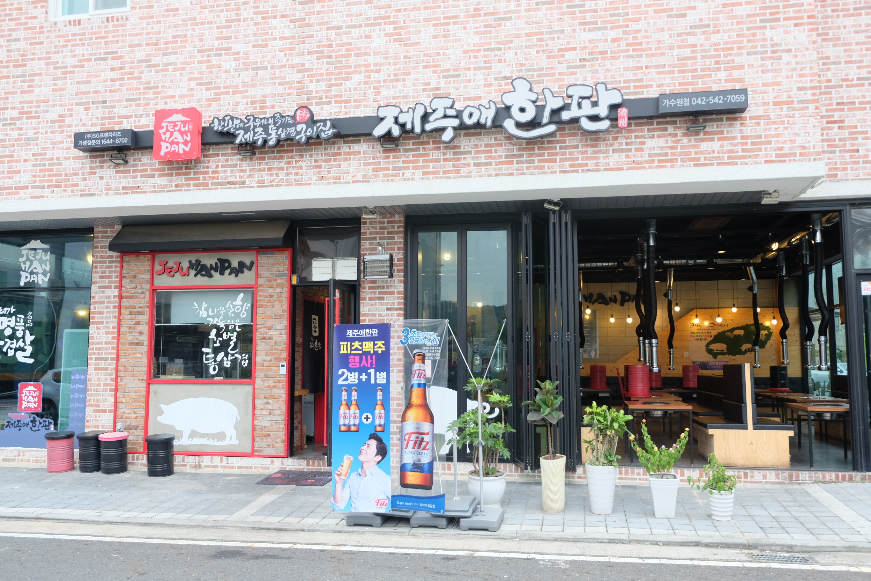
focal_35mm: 29
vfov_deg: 45.0
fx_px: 702
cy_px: 290
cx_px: 436
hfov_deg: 63.7
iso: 500
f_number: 2.8
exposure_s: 1/160
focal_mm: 19.6
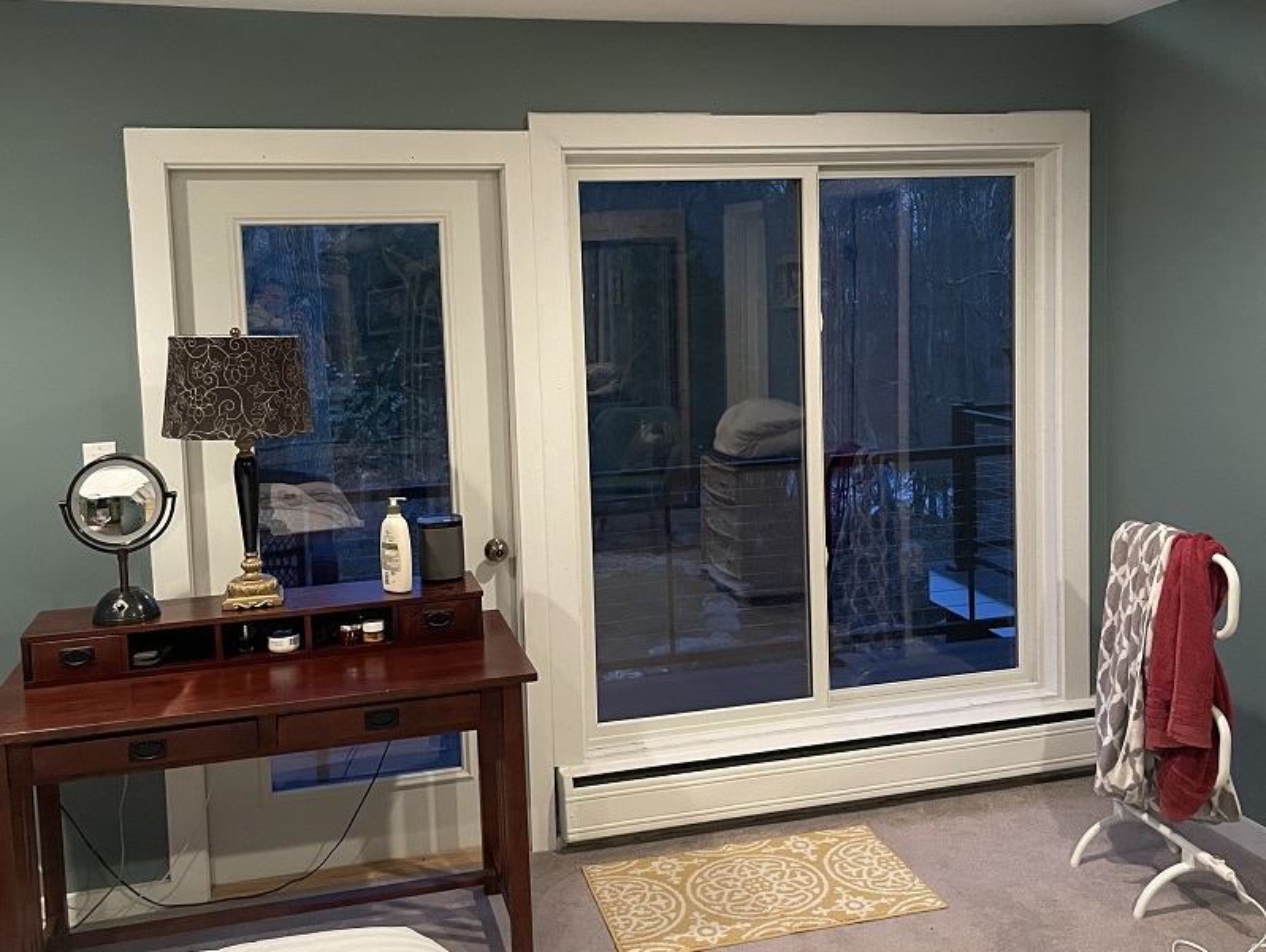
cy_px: 476
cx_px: 633
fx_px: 952
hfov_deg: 67.2
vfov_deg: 53.1
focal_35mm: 26
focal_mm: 4.2
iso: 500
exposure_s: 1/60
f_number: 1.6
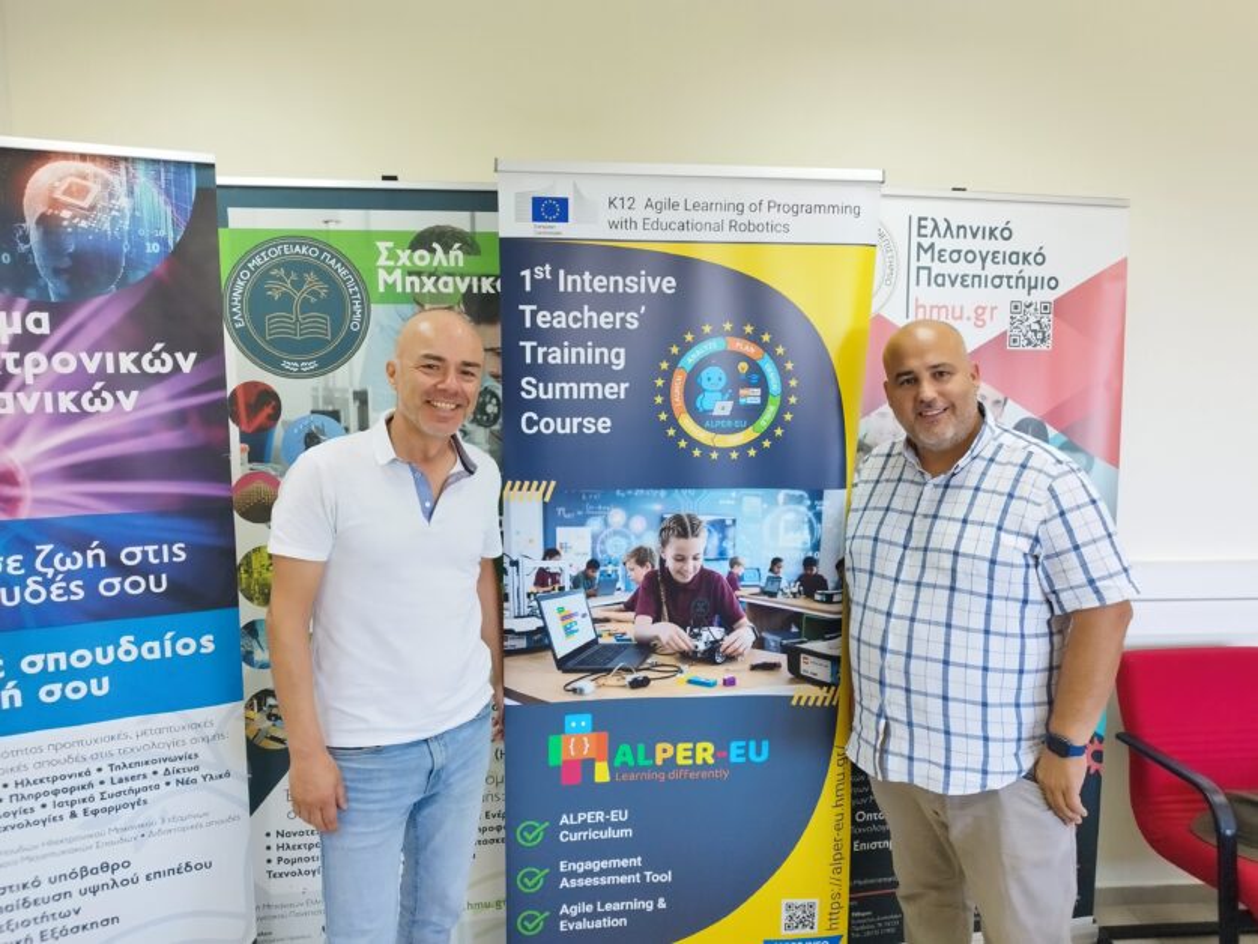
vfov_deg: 56.8
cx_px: 629
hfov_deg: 71.6
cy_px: 472
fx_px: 872
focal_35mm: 24
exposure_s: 1/50
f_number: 1.89
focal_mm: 5.89
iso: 250
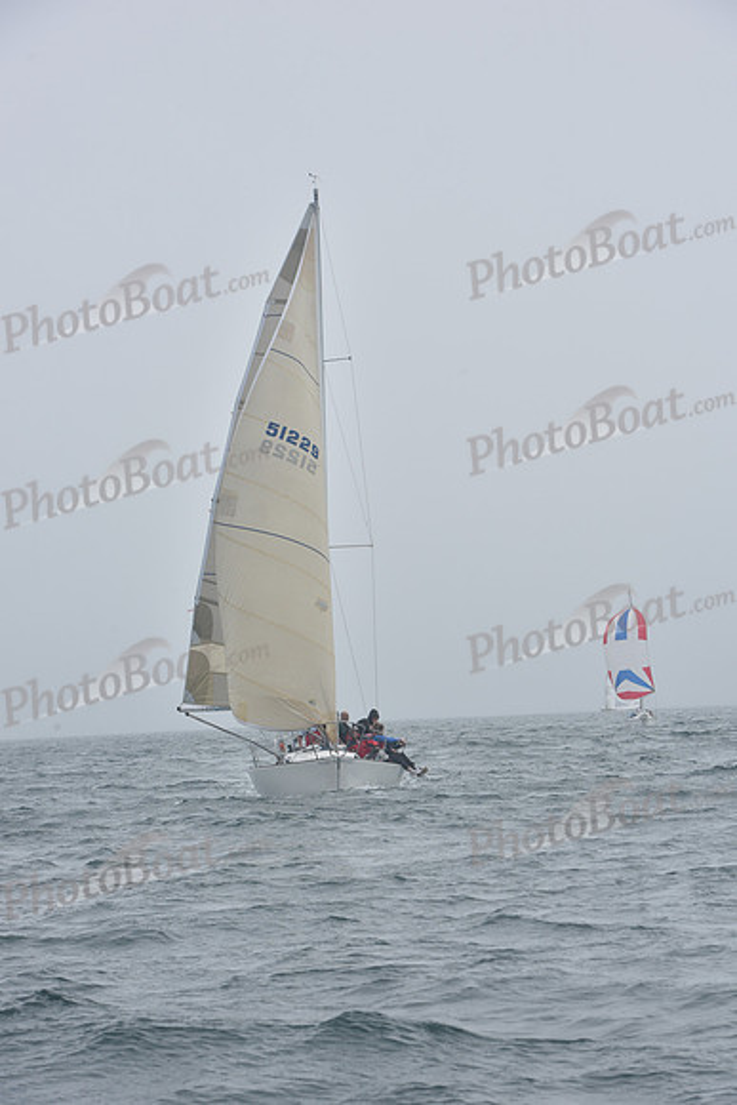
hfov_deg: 10.6
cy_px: 552
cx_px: 368
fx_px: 3989
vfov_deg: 15.8
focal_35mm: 130
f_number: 11
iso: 250
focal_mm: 130
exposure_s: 1/800
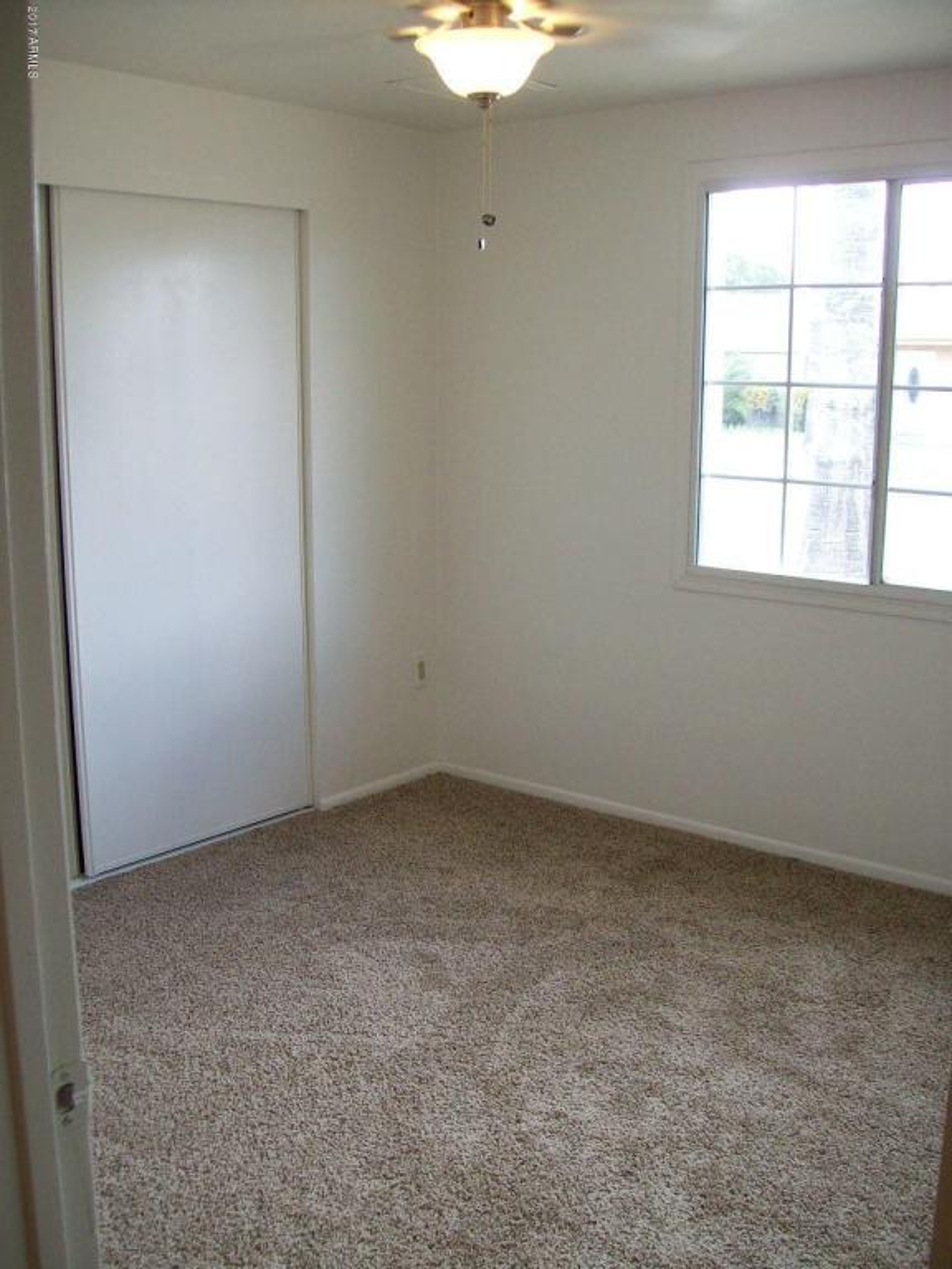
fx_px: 1320
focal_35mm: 36
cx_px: 476
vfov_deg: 51.4
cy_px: 634
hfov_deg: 39.7
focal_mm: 6
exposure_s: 1/64
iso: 117
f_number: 2.7
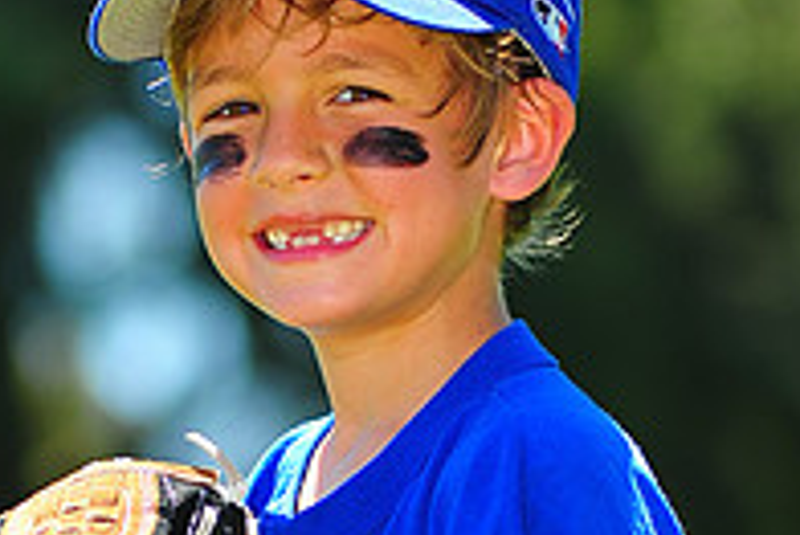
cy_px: 653
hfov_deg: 3.9
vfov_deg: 2.6
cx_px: 371
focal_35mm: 533
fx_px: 11853
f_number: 5
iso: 200
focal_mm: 180
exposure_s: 1/400
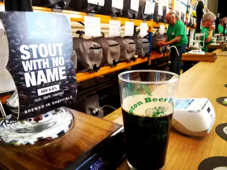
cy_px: 85
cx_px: 114
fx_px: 184
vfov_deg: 49.7
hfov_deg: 63.4
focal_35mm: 28
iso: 429
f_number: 2
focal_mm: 3.54
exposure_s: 1/25.1
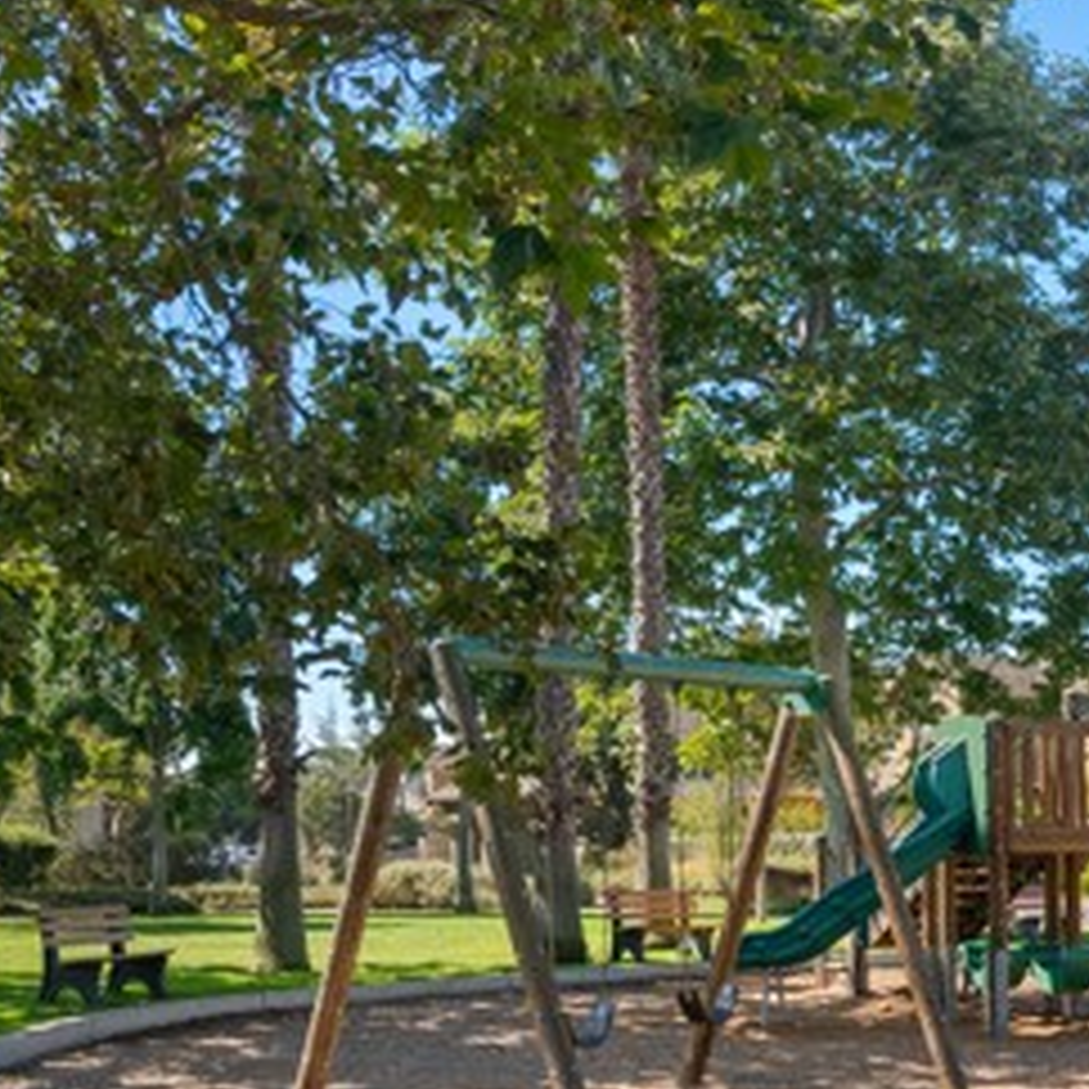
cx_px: 922
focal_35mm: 61
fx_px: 2171
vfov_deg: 27.7
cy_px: 842
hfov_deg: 27.4
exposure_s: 1/400
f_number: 8
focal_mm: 29
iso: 1000
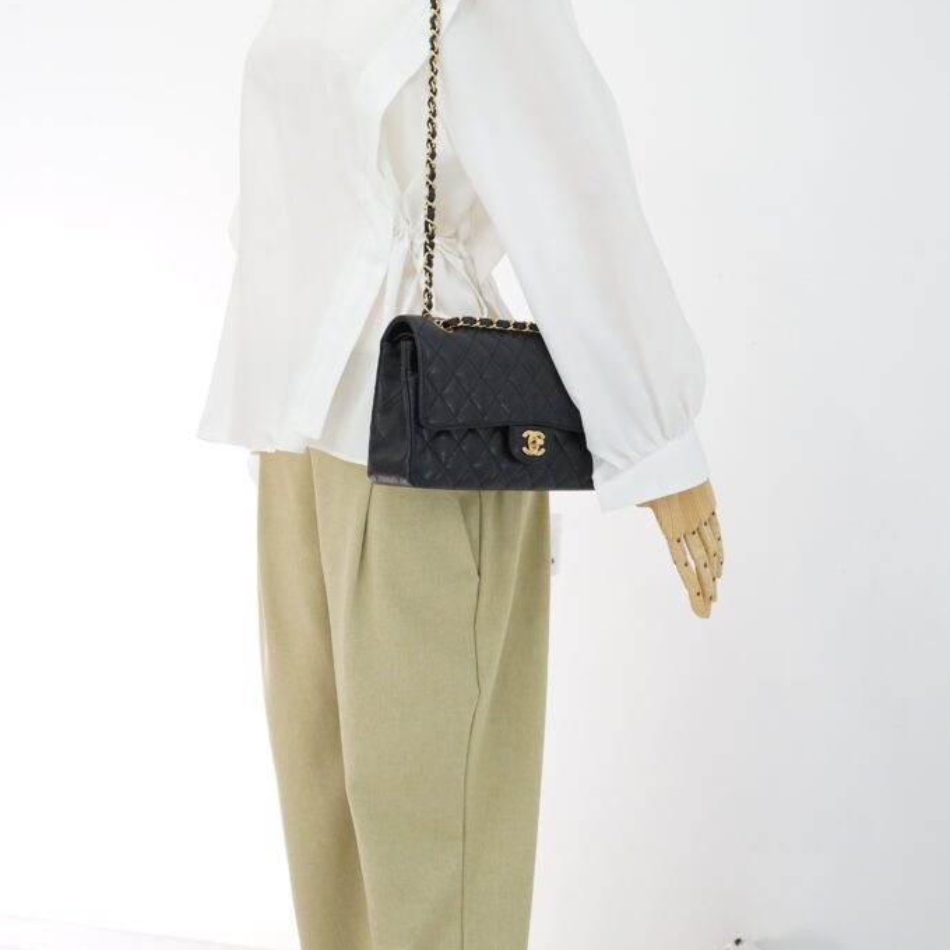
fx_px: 1987
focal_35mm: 64
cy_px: 239
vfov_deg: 26.5
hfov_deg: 26.9
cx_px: 474
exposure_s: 1/10
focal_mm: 50
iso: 640
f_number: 6.3
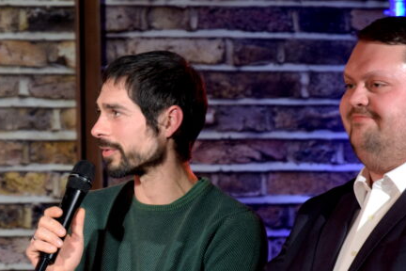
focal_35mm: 400
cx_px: 110
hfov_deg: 5.2
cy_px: 233
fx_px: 4511
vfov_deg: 3.4
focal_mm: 150
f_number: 4
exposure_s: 1/80
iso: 1100
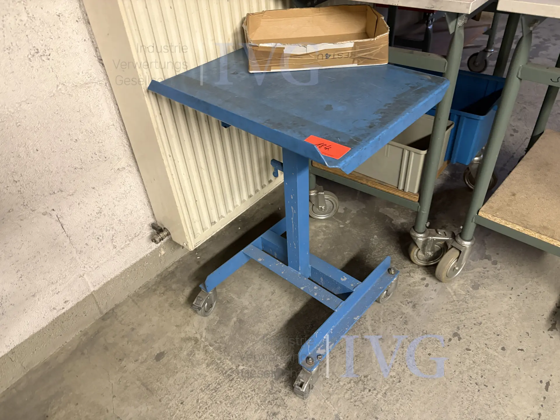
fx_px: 421
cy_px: 210
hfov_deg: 67.3
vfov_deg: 53.1
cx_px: 280
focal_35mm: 26
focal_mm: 5.96
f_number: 1.6
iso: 320
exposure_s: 1/50
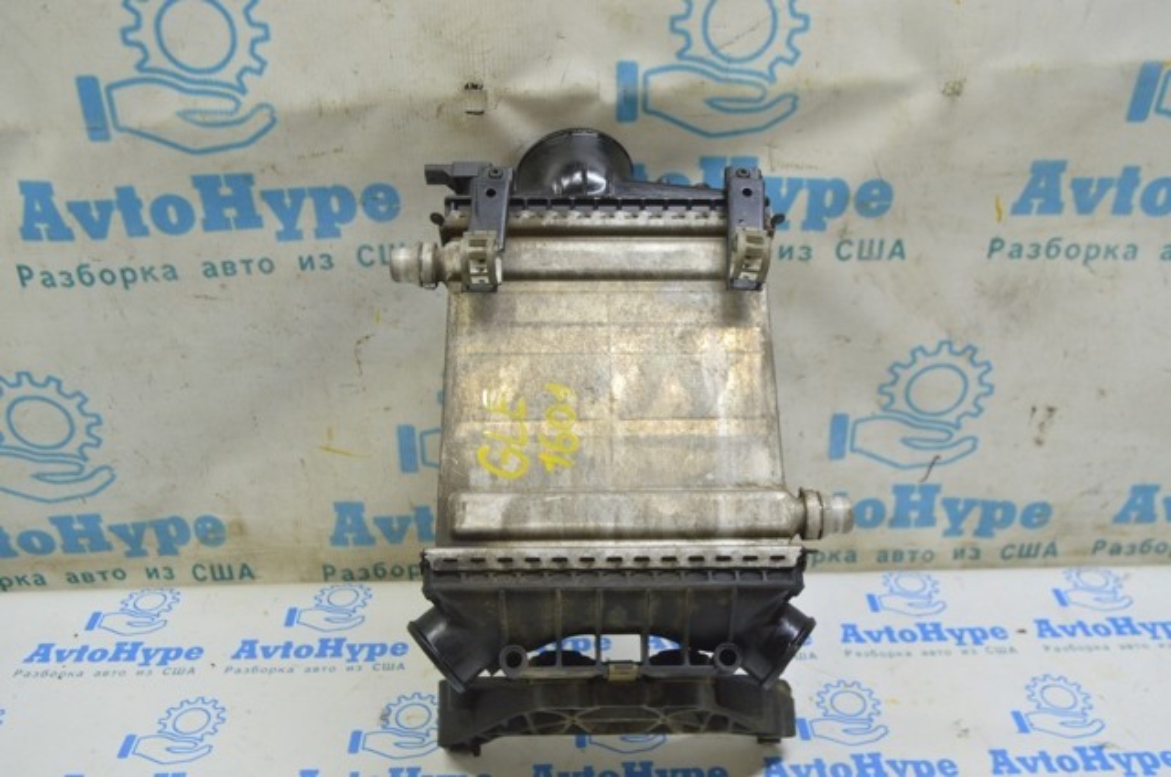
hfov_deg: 57.3
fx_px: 1072
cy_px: 388
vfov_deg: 39.9
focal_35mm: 33
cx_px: 586
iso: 400
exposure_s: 1/20
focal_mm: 22
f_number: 5.6
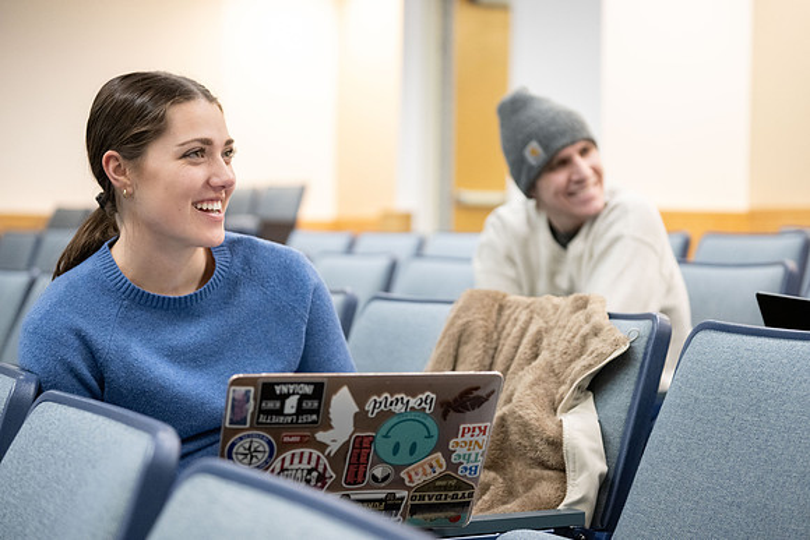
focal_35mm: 70
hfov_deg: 28.8
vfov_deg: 19.5
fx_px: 1575
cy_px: 270
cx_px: 405
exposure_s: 1/200
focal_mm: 70
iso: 3200
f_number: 2.8
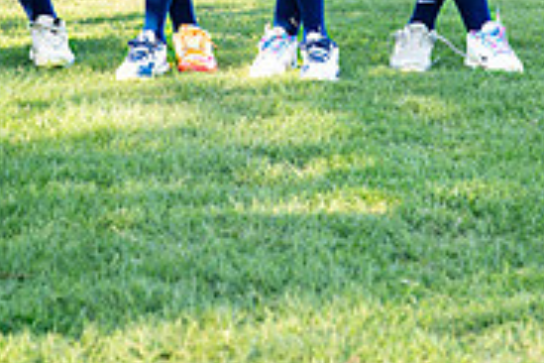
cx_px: 223
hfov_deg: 11.1
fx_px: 2795
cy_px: -251
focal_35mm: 185
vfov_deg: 7.3
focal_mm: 50
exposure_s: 1/400
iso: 250
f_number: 3.5
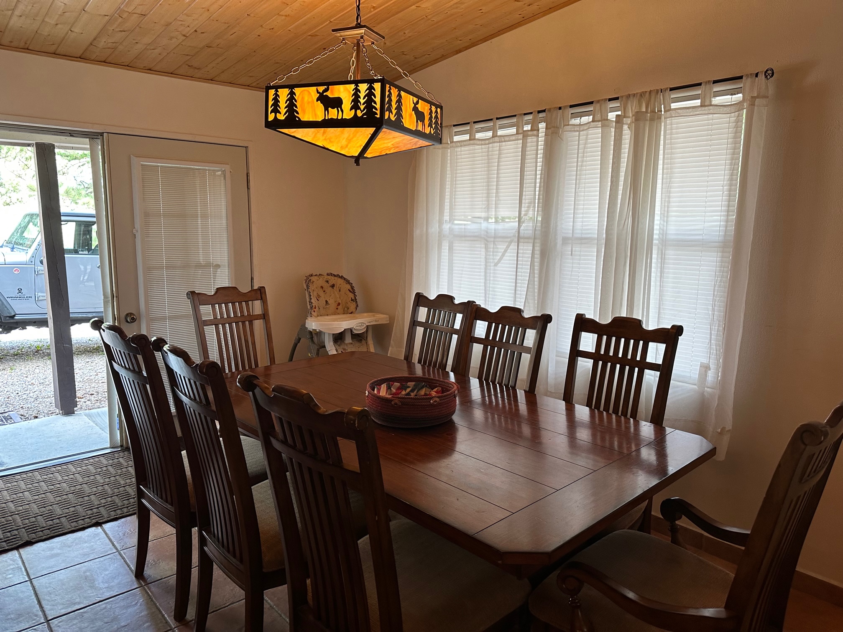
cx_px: 422
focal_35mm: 24
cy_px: 316
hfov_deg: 71.6
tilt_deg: -9.3
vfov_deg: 56.8
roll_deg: -1.0
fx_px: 584
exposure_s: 1/120
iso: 200
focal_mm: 6.86
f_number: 1.78
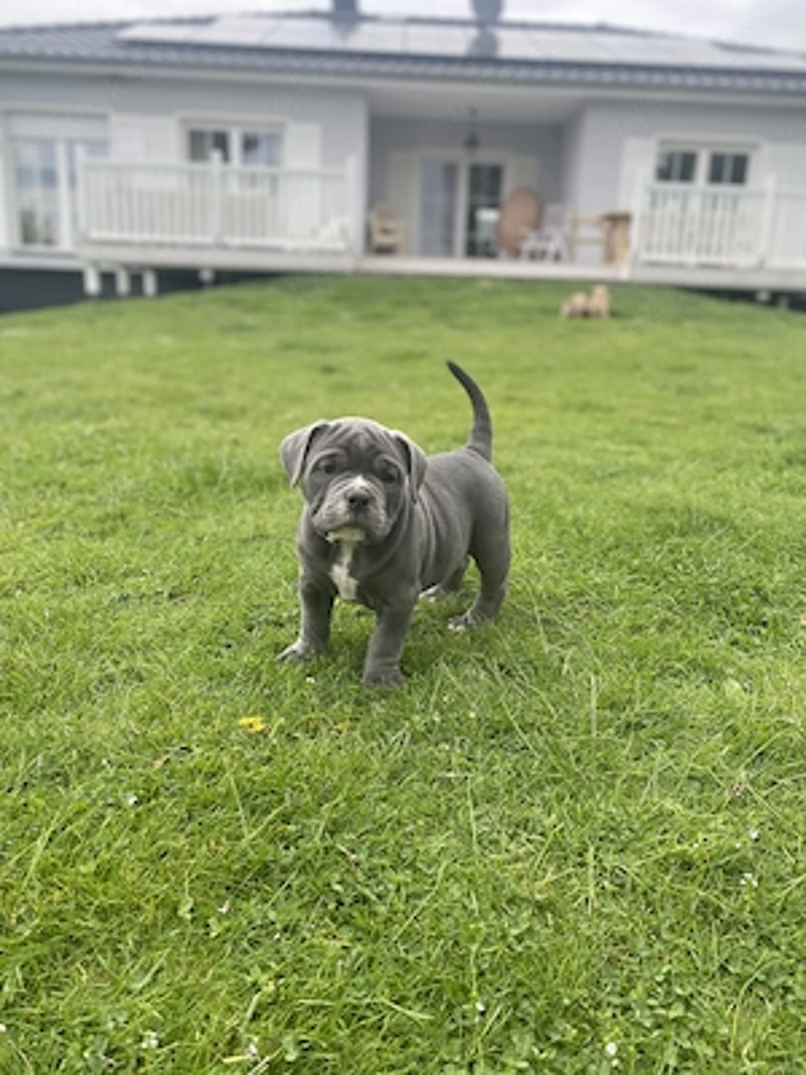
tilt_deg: -14.8
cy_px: 538
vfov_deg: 67.3
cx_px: 403
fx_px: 807
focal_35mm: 26
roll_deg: -0.7
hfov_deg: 53.1
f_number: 1.8
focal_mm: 4.25
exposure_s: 1/588
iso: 32
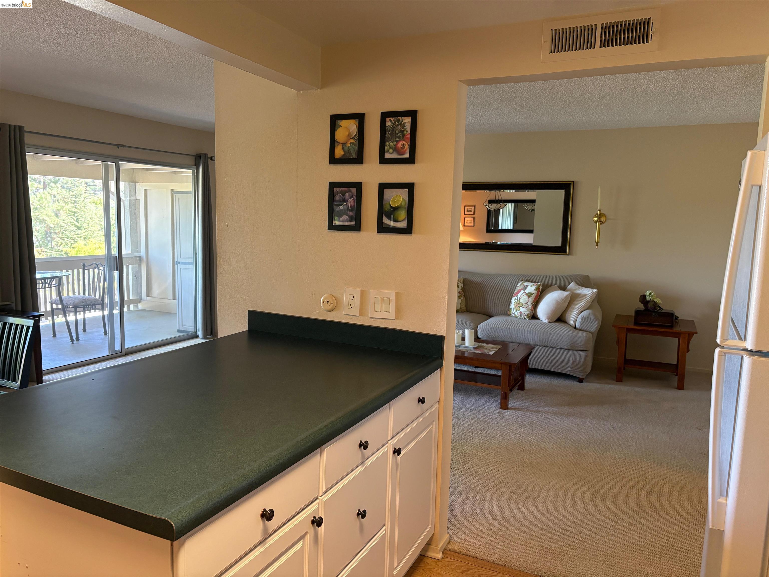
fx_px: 578
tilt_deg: -6.9
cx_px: 384
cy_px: 288
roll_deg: -1.3
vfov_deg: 53.1
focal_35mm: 26
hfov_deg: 67.3
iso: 250
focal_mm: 5.96
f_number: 1.6
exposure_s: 1/120
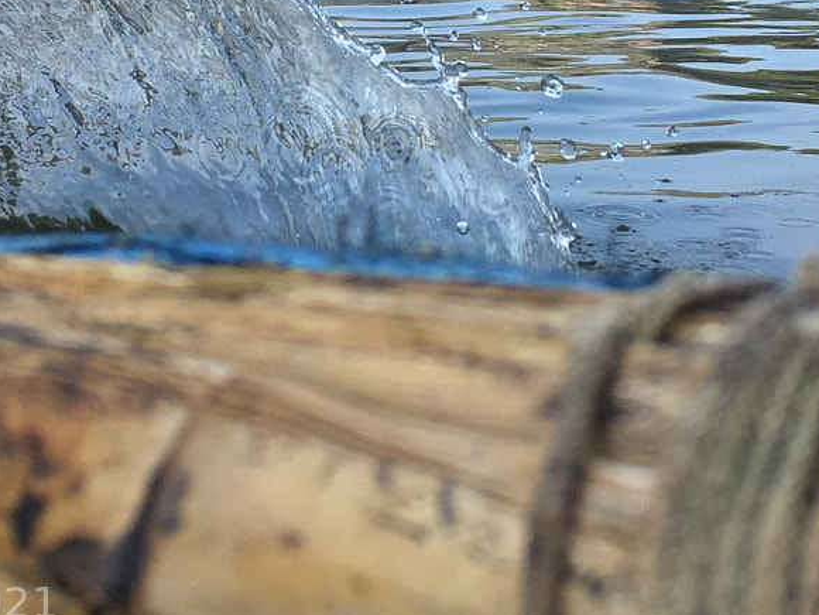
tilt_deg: +2.6
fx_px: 1893
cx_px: 448
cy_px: -134
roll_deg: -2.9
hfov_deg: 24.4
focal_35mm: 80
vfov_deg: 17.5
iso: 32
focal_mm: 4.15
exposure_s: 1/879
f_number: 2.2
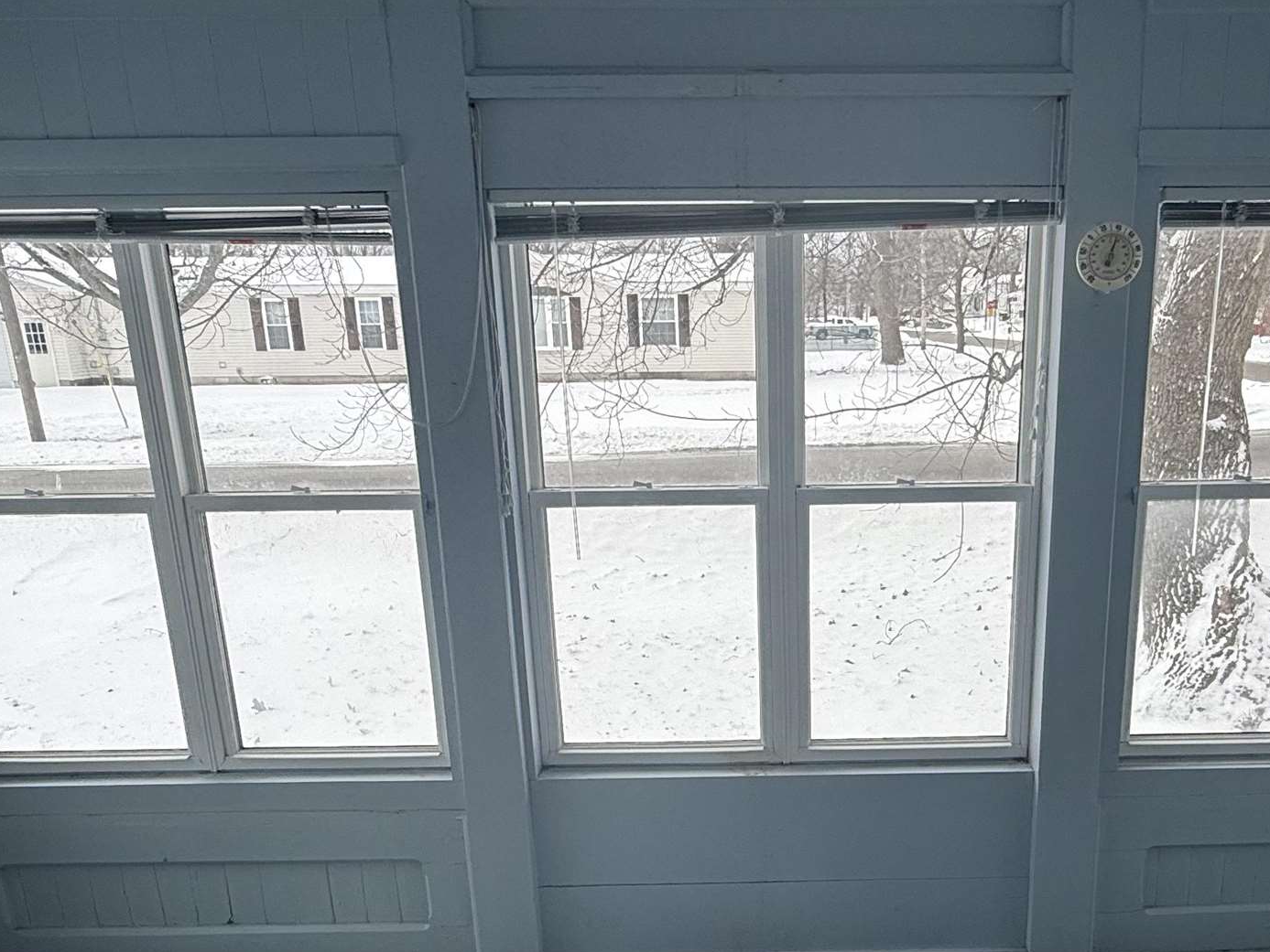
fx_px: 1138
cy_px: 642
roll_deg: +0.1
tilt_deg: -16.5
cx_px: 800
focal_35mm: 31
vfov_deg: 44.7
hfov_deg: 57.6
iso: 50
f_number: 2.2
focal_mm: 2.22
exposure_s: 1/1613
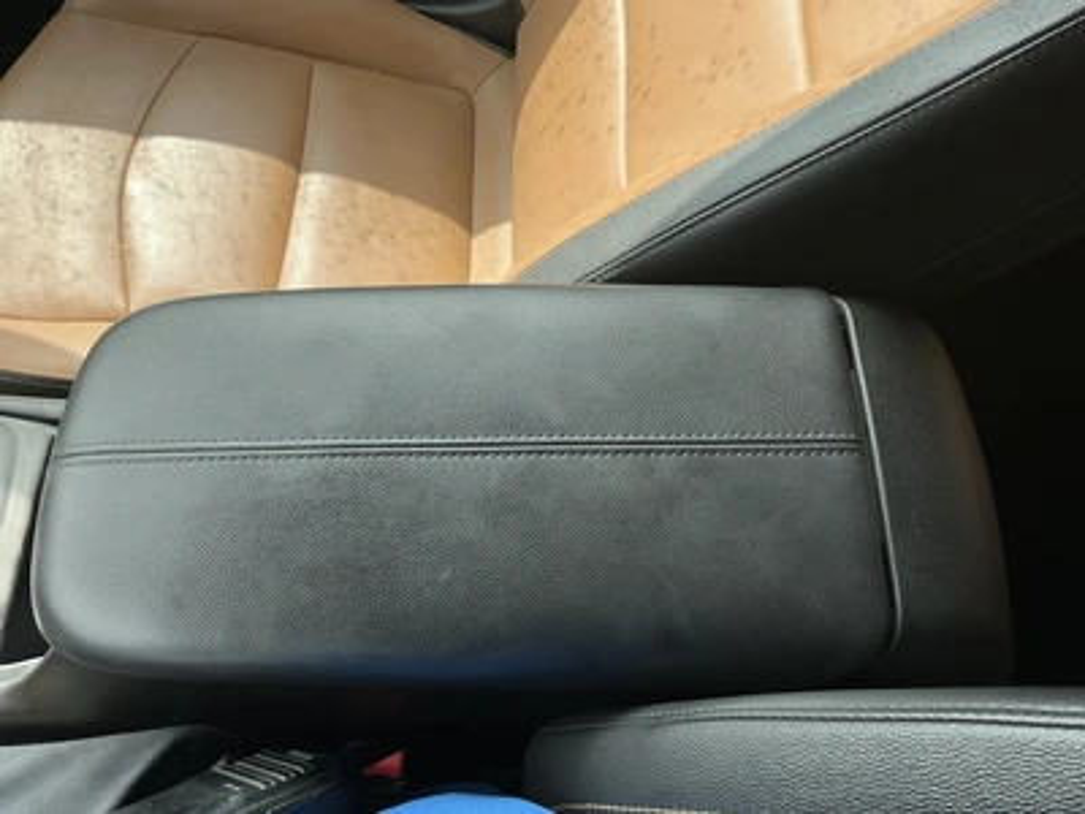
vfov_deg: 49.7
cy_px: 407
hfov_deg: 63.4
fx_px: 878
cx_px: 542
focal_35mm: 28
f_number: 1.8
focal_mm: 3
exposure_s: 1/270
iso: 25
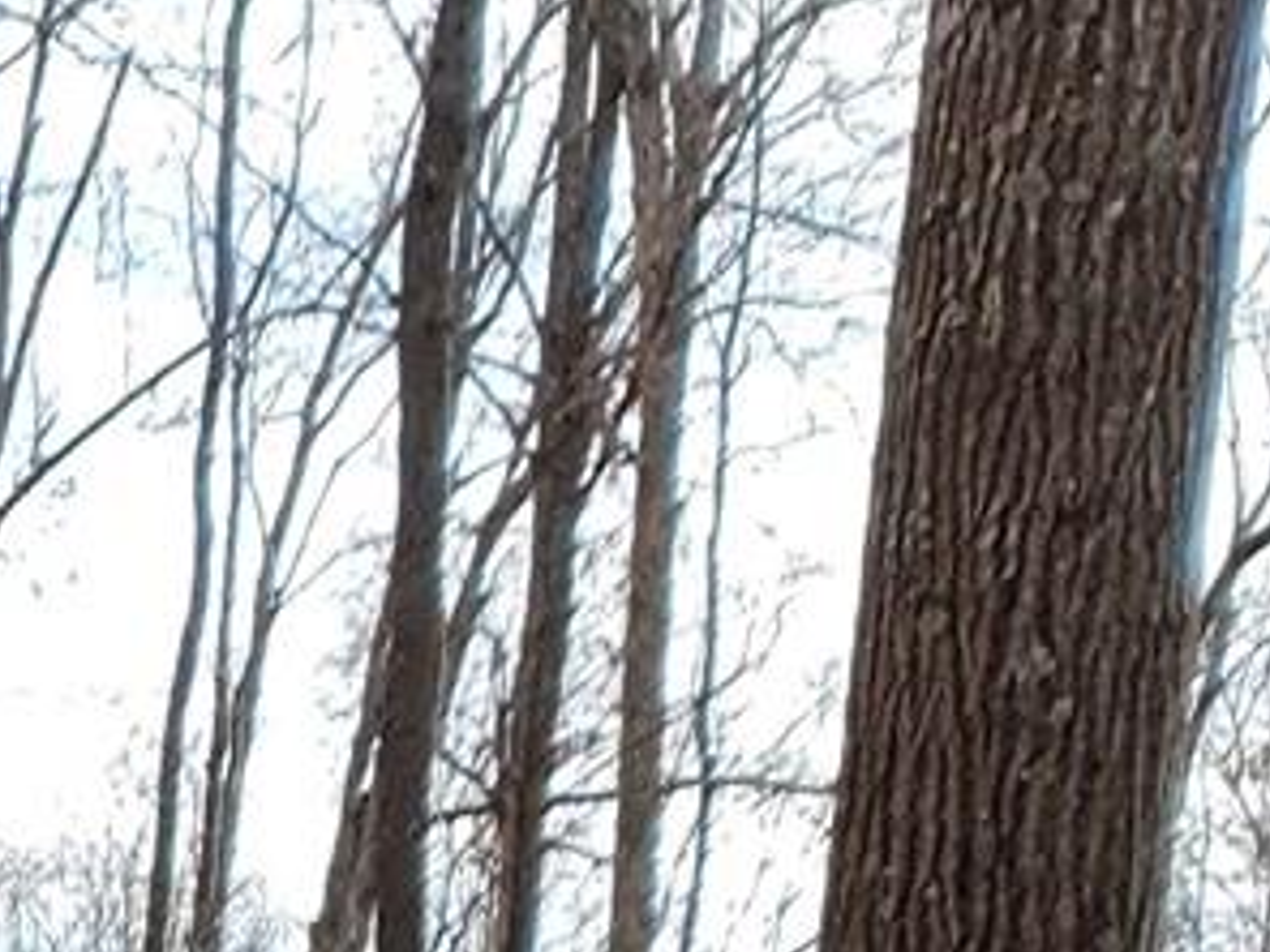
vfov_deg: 7.2
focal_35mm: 180
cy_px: 2946
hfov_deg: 9.0
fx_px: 6604
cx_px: -2480
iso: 50
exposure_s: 1/435
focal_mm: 4.3
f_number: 2.4
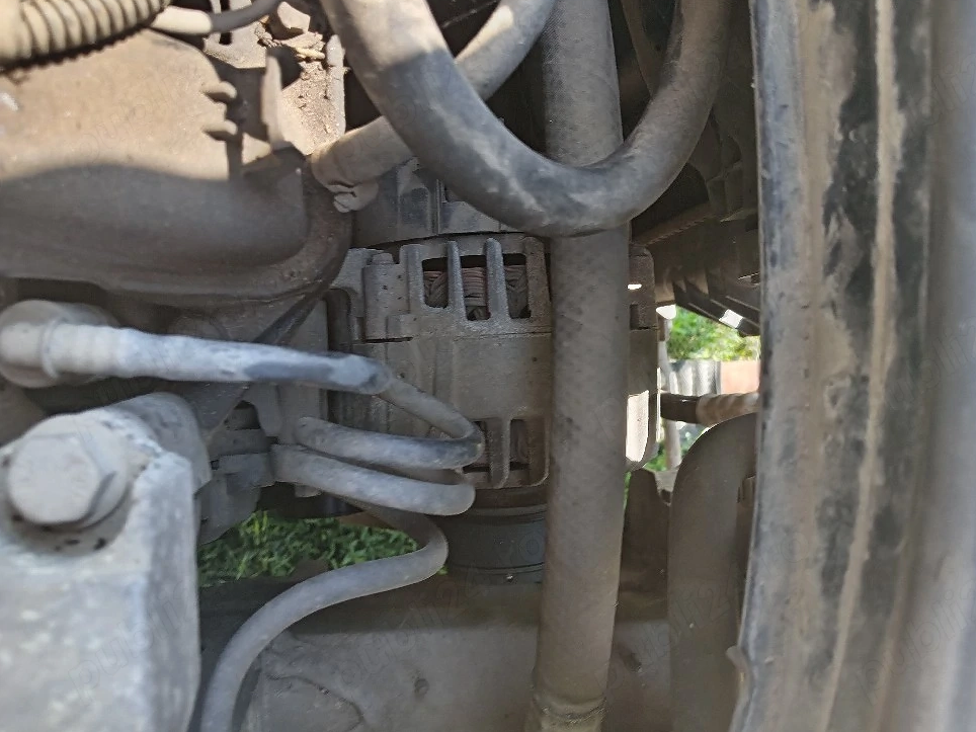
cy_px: 356
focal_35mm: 28
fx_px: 789
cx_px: 505
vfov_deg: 49.7
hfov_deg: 63.4
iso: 108
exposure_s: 1/33.3
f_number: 1.8
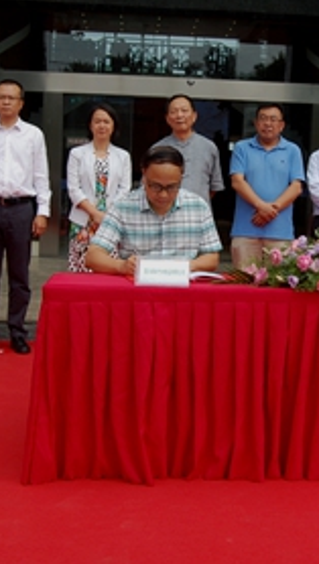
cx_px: 228
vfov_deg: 33.7
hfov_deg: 19.4
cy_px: 231
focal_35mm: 62
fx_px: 930
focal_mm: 22
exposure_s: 1/250
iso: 200
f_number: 8
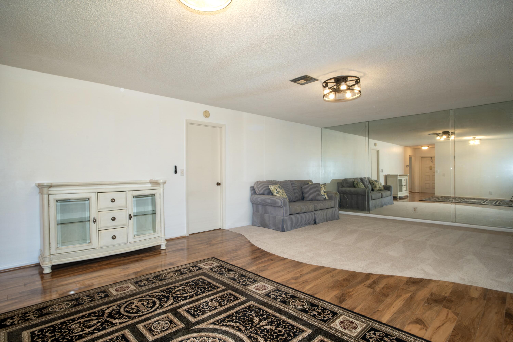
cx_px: 256
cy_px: 171
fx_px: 256
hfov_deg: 90.0
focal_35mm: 18
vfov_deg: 67.4
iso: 1600
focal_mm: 18
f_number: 10
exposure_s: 1/30
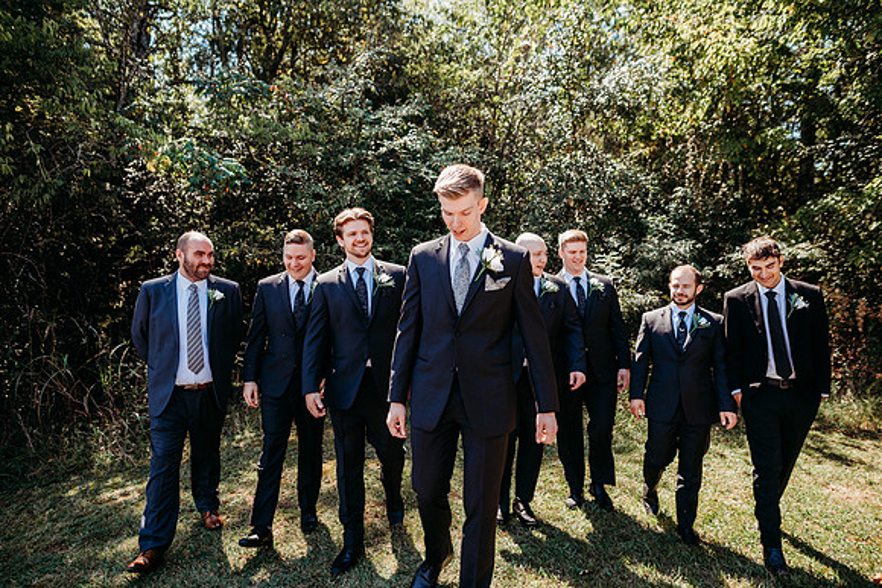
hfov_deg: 73.7
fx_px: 588
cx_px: 441
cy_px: 294
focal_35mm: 24
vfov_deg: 53.2
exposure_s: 1/400
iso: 100
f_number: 2.8
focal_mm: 24
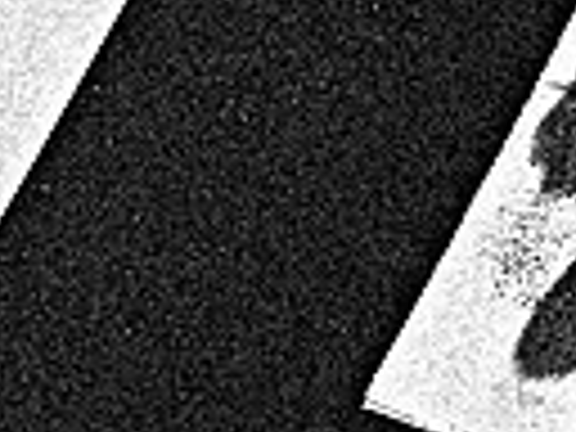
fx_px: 4875
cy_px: 963
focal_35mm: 293
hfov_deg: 6.5
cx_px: 1233
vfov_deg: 5.0
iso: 160
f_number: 2.8
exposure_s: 1/800
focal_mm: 18.3
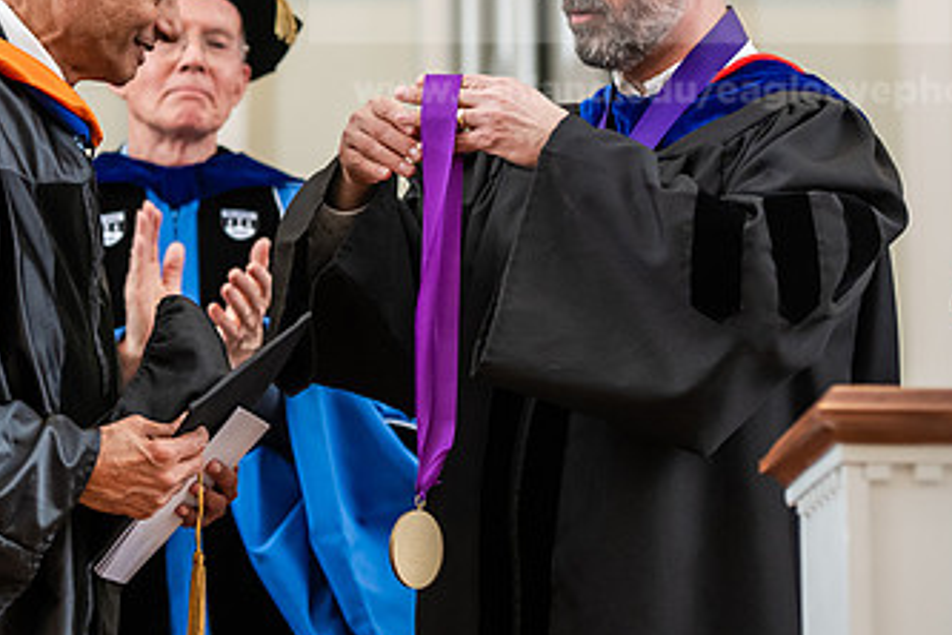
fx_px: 4601
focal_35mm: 174
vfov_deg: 7.9
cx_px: 223
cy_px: 150
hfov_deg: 11.8
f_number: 3.5
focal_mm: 100
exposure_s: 1/200
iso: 1250
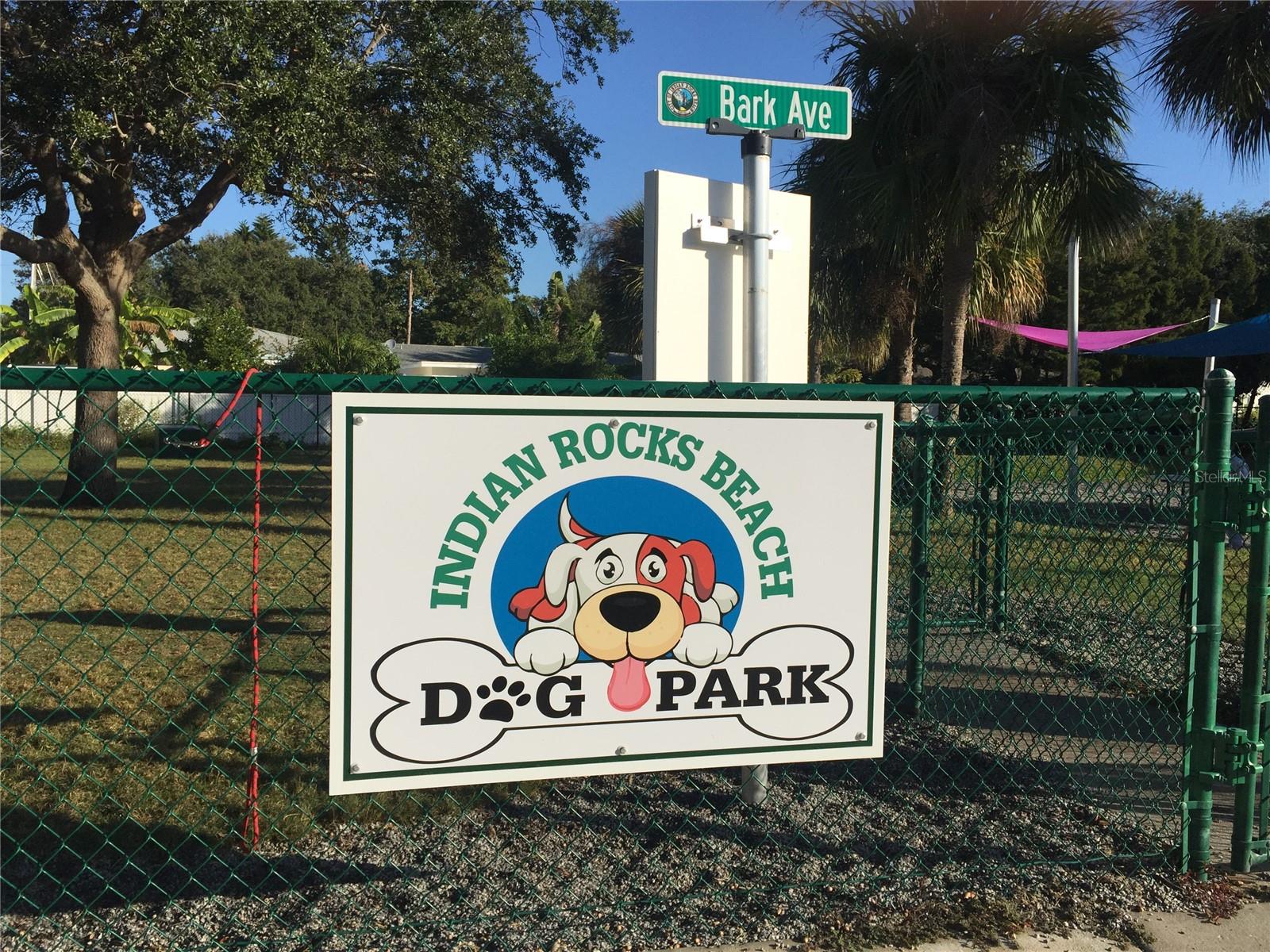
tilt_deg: -1.9
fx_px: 1064
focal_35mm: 29
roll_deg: -1.6
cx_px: 635
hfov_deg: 61.7
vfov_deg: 48.2
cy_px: 476
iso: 32
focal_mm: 4.15
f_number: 2.2
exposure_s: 1/3597
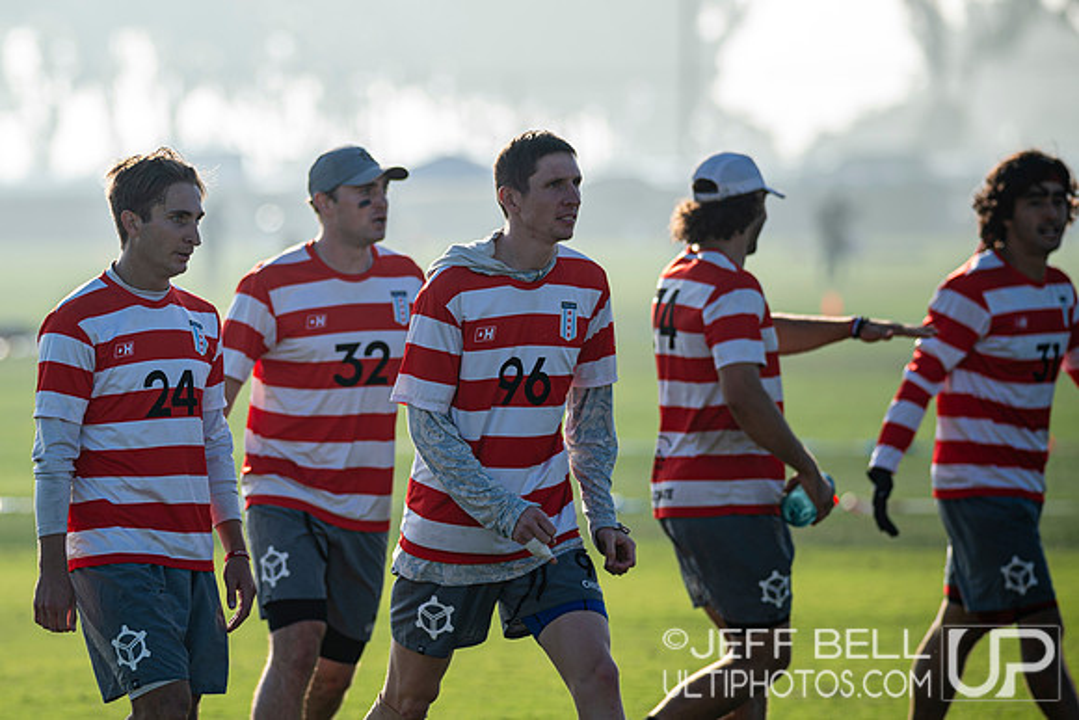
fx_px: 8413
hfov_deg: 7.3
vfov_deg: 4.9
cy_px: 360
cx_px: 303
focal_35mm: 281
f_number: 3.2
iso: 100
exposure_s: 1/1000
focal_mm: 195
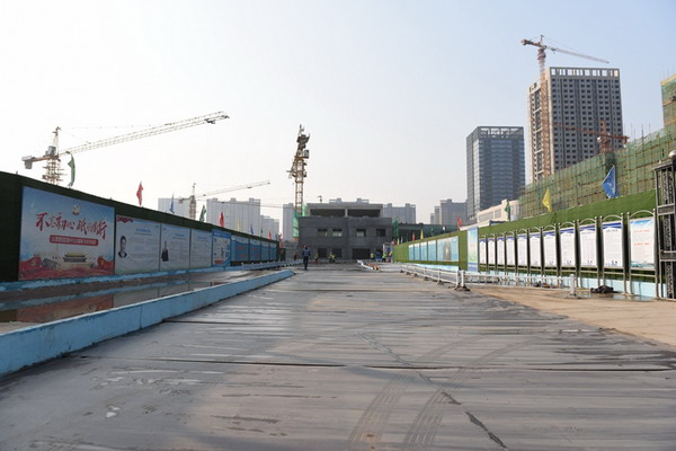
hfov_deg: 73.7
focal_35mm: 24
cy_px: 226
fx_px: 451
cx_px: 338
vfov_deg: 53.1
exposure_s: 1/640
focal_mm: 24
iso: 200
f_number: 5.6
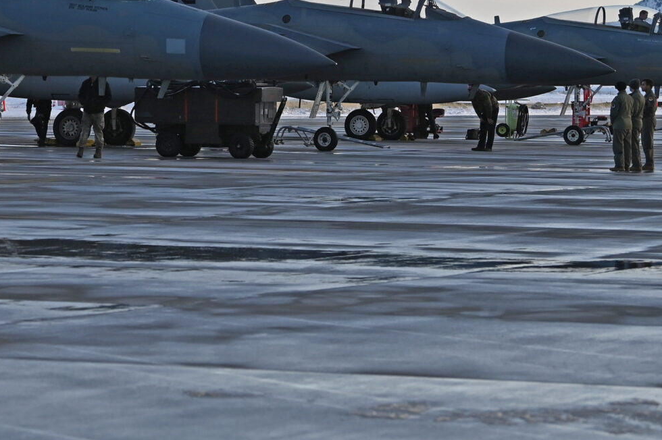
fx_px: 4318
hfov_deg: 8.7
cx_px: 51
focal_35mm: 235
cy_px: -70
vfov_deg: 5.8
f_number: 4.5
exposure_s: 1/1600
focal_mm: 90
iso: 400
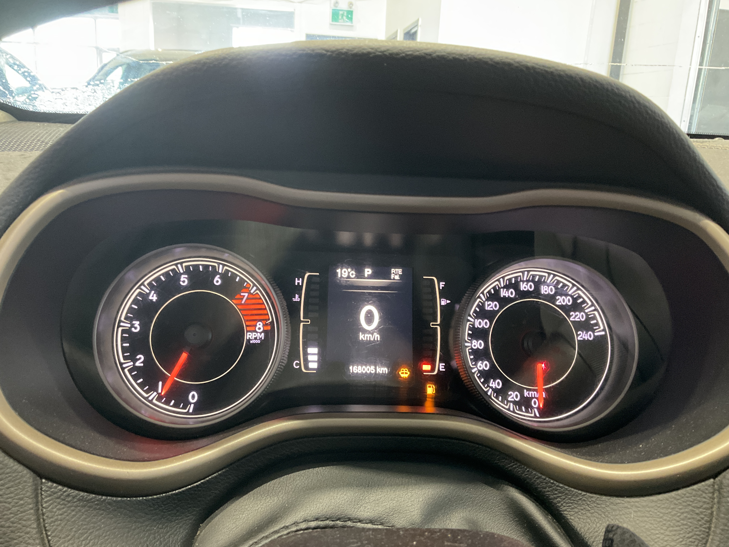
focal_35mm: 29
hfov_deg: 61.7
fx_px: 611
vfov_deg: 48.2
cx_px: 364
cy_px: 274
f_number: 1.8
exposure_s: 1/30
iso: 320
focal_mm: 3
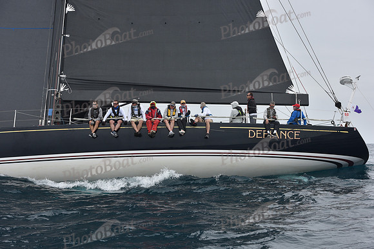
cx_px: 187
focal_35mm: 70
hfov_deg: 28.8
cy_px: 124
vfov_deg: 19.5
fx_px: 727
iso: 250
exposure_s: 1/800
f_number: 8
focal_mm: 70
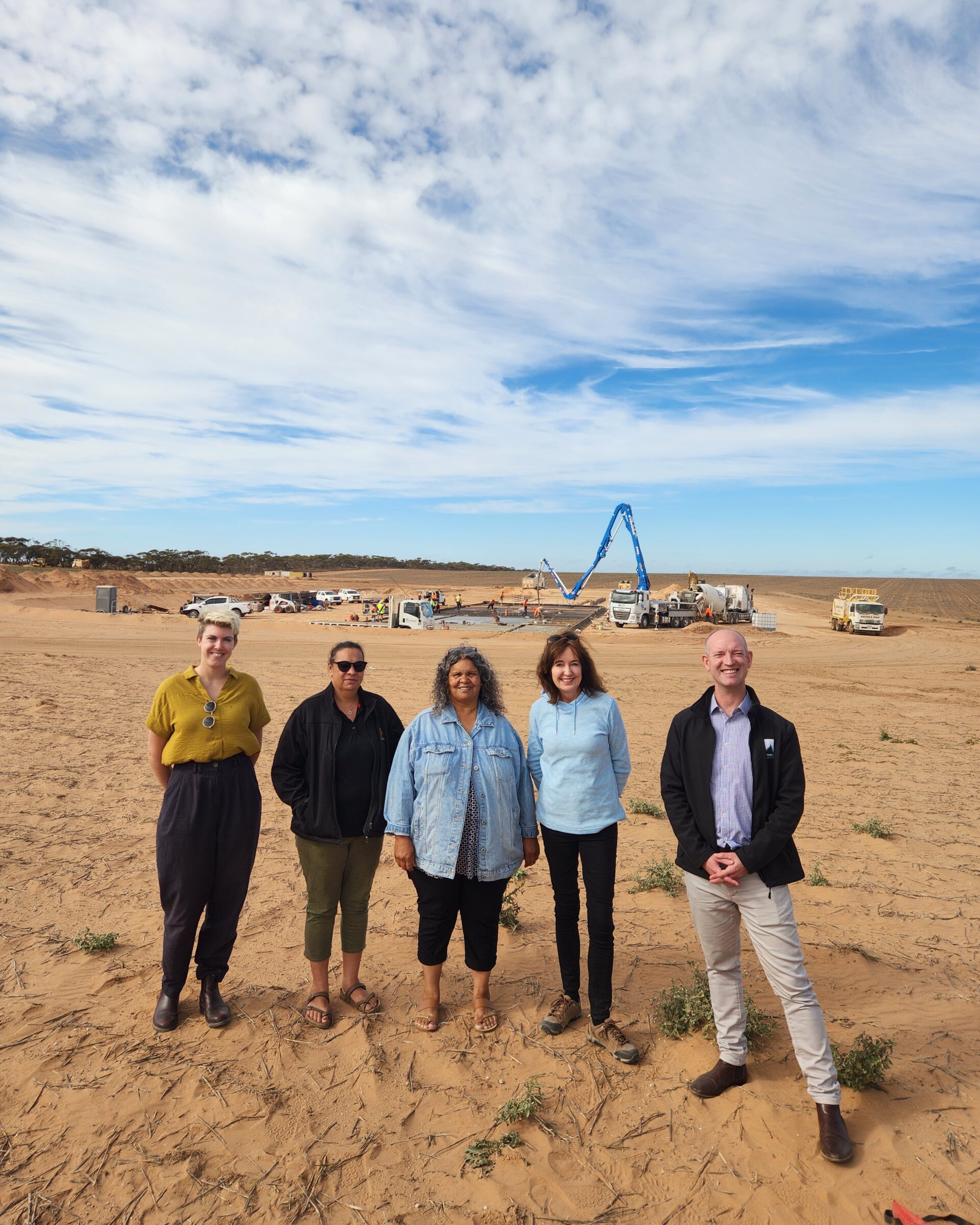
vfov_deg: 70.2
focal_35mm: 24
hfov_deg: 58.8
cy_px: 579
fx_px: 870
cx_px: 491
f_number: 1.8
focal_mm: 5.4
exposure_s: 1/1606
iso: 20
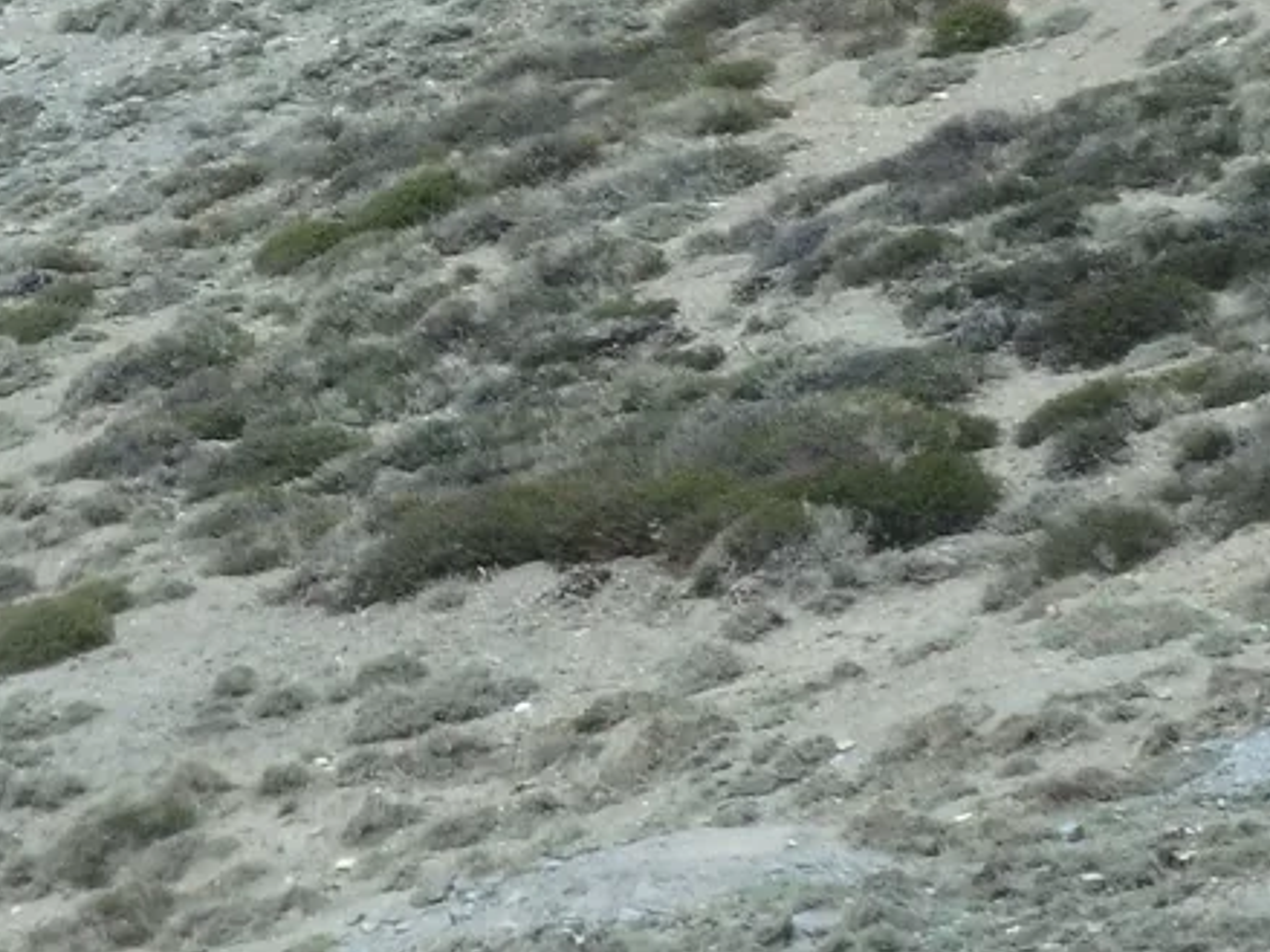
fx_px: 80215
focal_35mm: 2187
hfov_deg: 0.9
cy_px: -179
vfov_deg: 0.7
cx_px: -23
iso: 125
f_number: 6.9
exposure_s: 1/500
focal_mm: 108
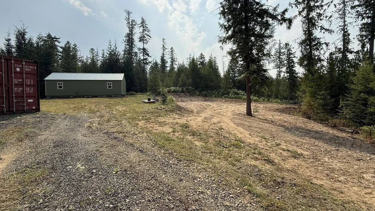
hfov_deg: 99.4
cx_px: 190
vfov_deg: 67.0
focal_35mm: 16
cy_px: 96
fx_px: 159
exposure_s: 1/2237
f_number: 2.2
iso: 50
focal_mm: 2.22
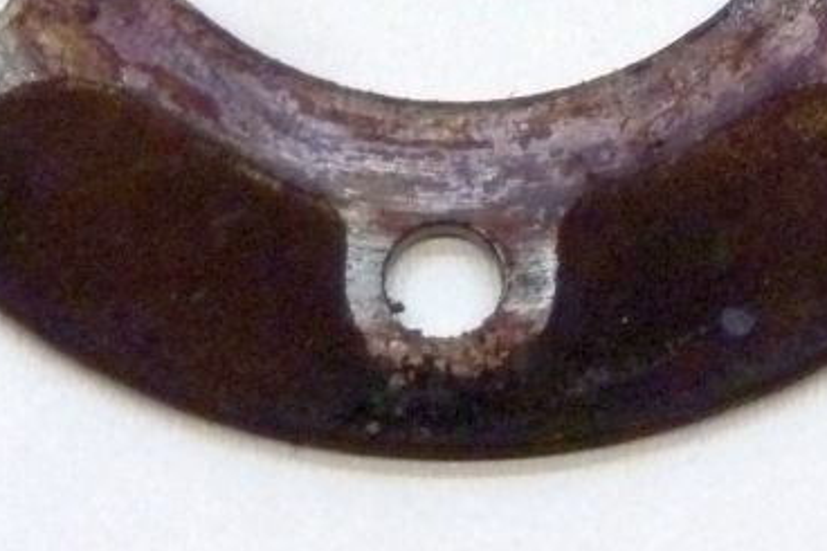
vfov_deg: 6.2
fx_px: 5028
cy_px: -227
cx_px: 462
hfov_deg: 9.4
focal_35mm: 219
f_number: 4.2
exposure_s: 1/30
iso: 400
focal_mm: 13.7
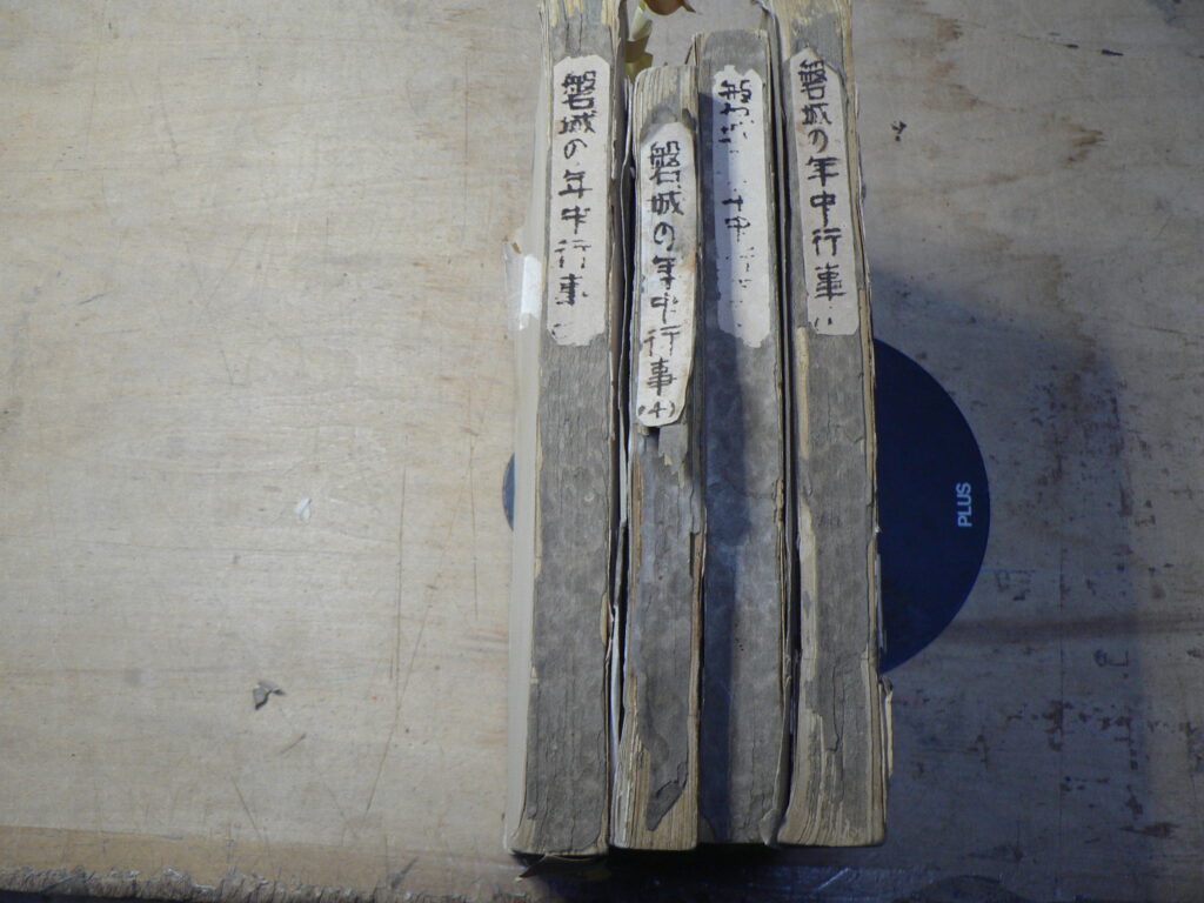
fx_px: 1252
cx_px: 602
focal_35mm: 36
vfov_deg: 39.7
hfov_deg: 51.4
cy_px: 452
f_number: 2.8
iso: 150
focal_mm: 6
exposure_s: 1/30
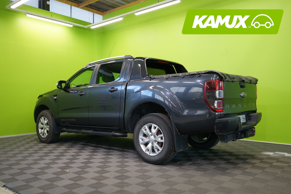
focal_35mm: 31
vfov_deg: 42.3
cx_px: 146
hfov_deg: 60.3
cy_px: 97
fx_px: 251
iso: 500
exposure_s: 1/30
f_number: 5.6
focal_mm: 31
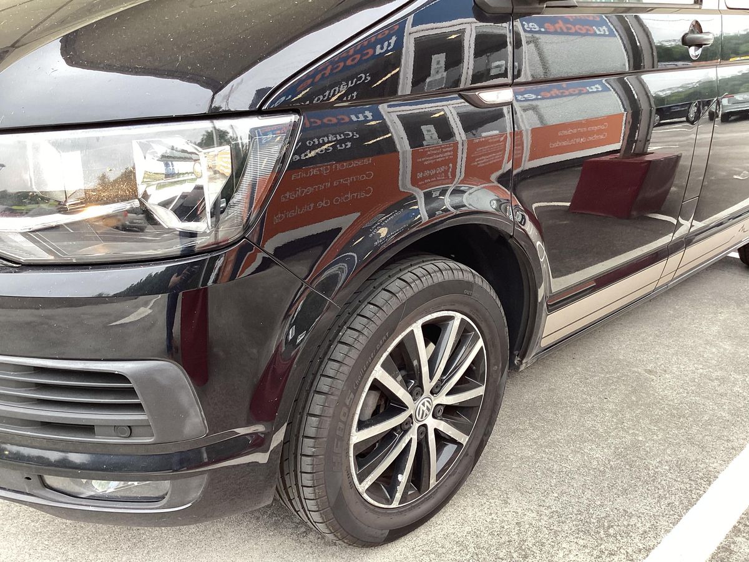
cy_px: 281
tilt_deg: -21.2
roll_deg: -0.5
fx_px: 671
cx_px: 374
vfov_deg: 45.4
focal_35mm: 31
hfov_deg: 58.4
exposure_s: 1/100
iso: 64
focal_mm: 3.3
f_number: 2.4
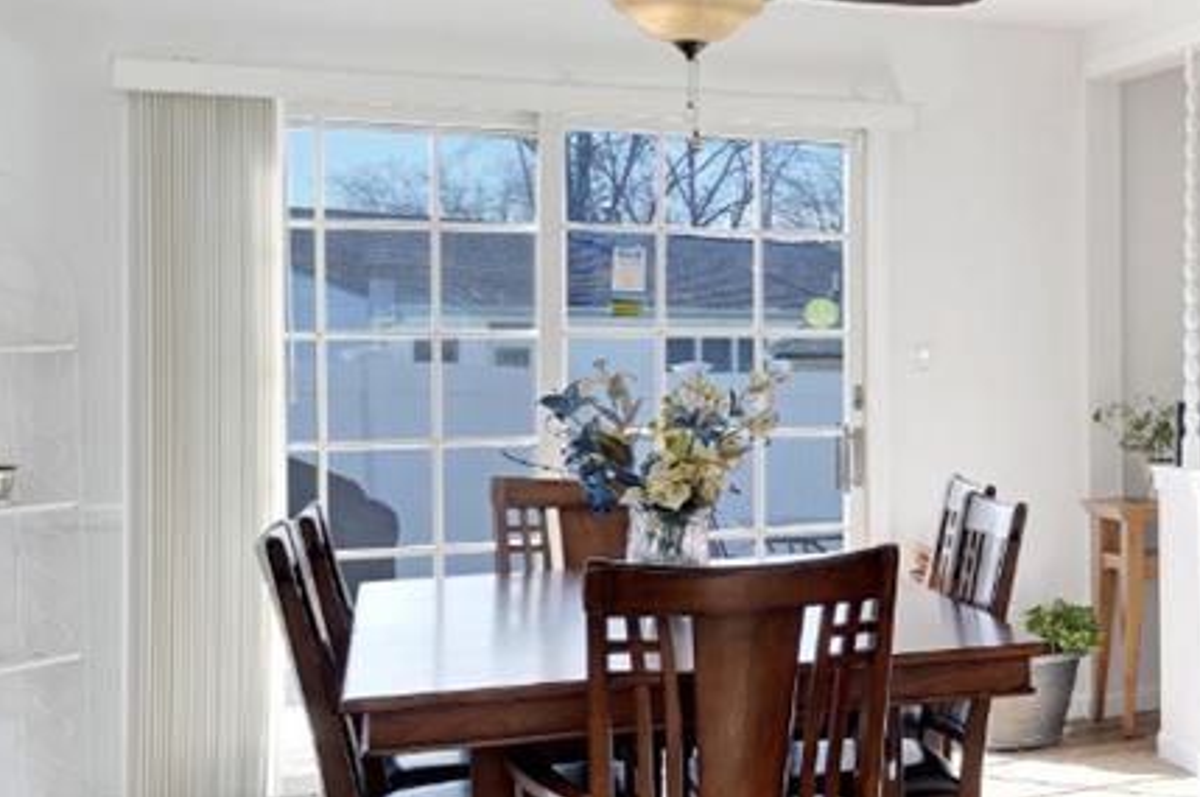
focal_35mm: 56
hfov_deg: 25.4
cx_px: 1863
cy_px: 320
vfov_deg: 24.1
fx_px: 1865
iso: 100
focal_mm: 16
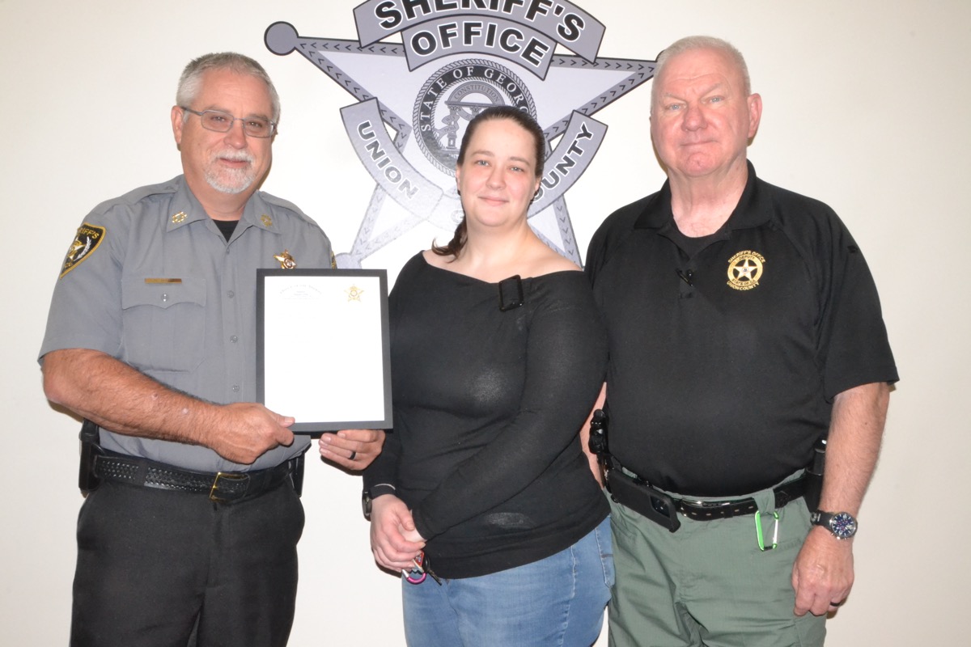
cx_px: 486
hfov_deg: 57.2
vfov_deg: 40.0
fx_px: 890
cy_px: 324
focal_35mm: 33
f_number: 22
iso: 3200
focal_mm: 22
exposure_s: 1/60
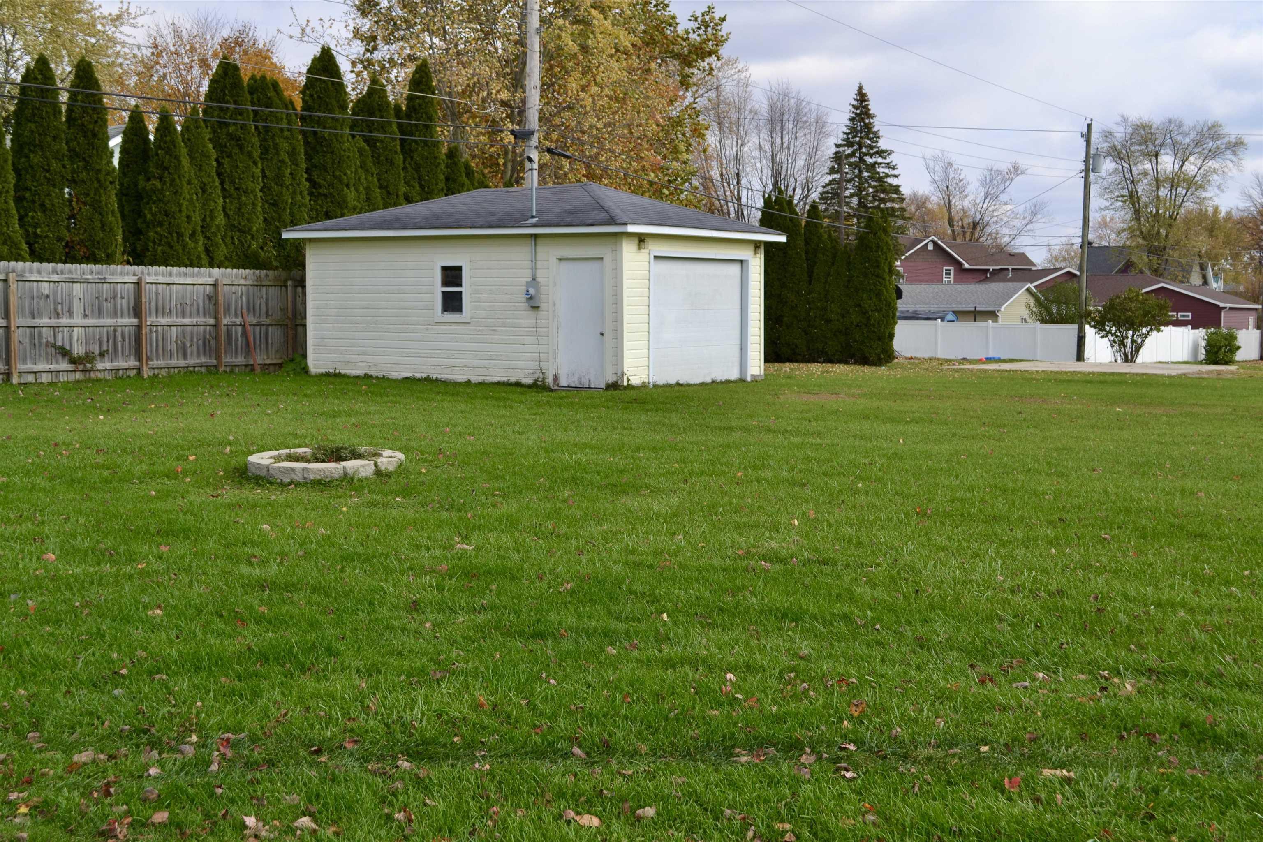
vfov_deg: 30.8
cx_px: 632
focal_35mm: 44
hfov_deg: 45.0
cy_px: 421
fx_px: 1526
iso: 100
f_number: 7.1
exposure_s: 1/200
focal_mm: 29
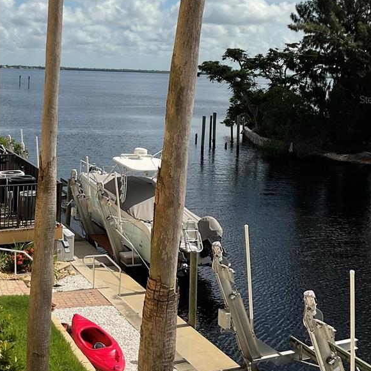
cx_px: 117
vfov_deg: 31.7
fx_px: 643
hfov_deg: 31.9
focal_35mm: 53
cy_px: 99
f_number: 1.8
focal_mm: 3
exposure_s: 1/3125
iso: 16
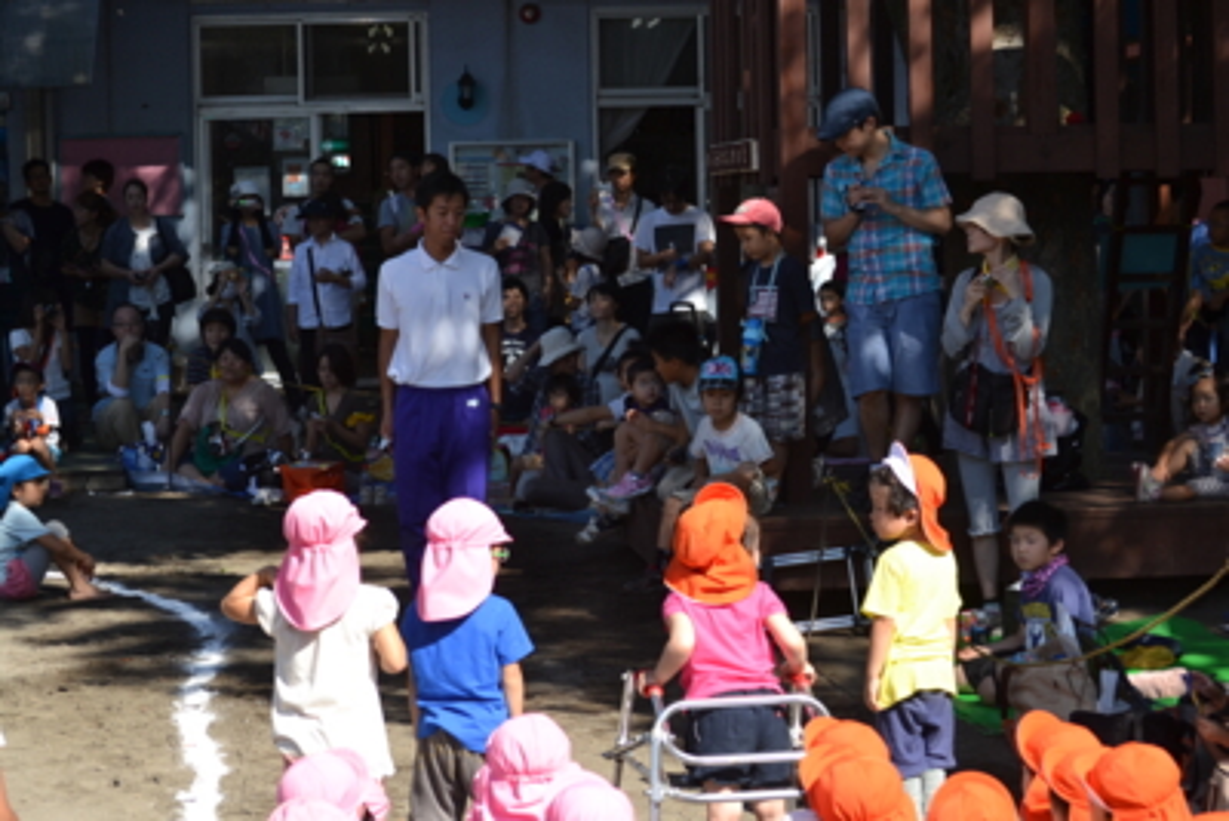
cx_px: 614
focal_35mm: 82
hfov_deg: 24.6
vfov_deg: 16.6
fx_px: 2817
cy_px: 410
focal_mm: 55
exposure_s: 1/200
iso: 100
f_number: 6.3
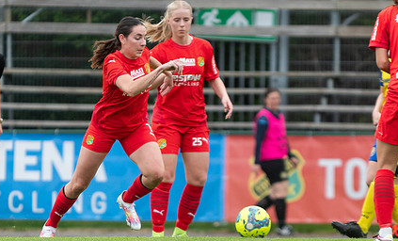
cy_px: 180
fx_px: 7719
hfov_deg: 3.0
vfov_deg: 1.8
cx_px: 103
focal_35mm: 718
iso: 450
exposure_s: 1/1600
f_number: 3.2
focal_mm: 200
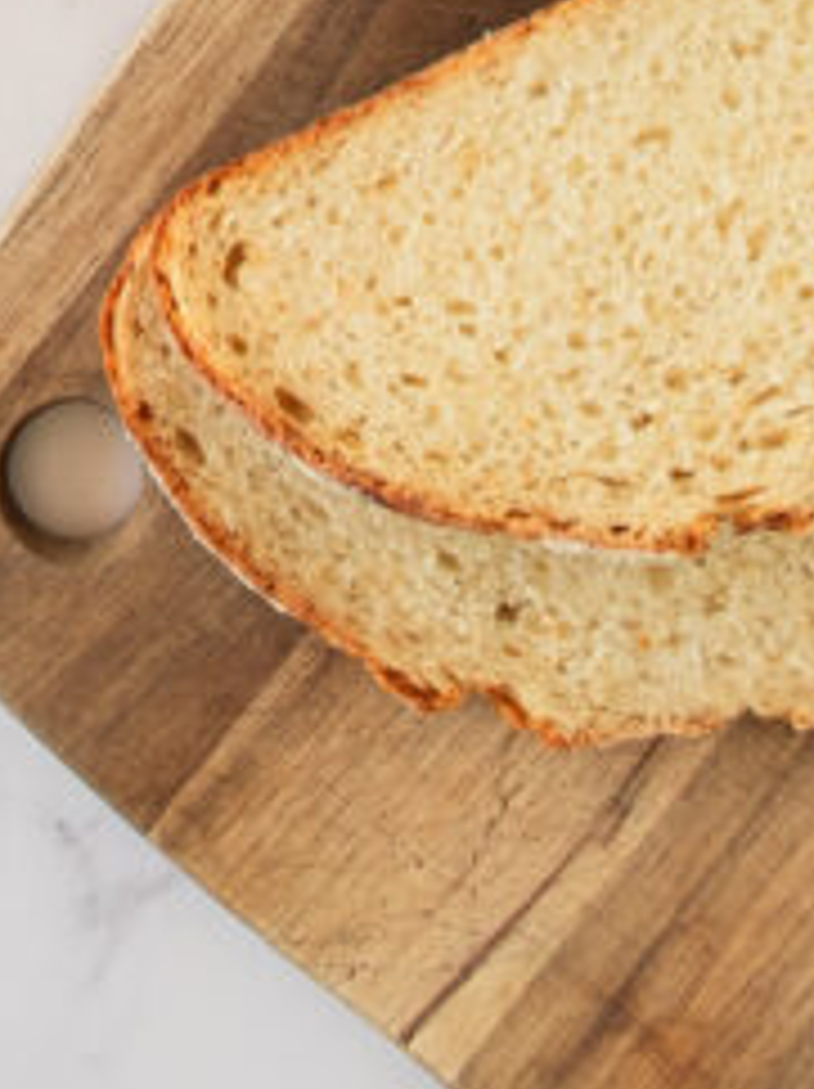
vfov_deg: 15.5
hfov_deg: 13.4
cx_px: 160
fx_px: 3455
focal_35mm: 110
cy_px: -855
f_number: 9
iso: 400
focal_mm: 18
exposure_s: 1/15
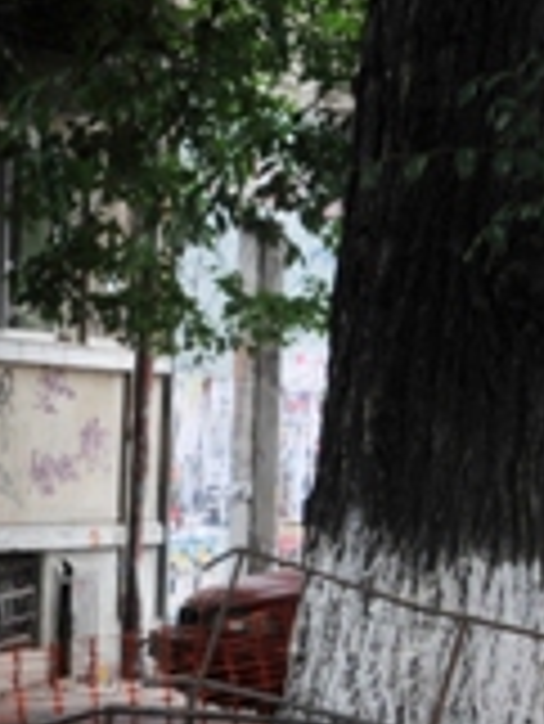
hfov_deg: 8.5
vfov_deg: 11.3
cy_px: 866
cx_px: -126
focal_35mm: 172
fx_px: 3599
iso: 500
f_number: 13
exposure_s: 1/125
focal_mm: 24
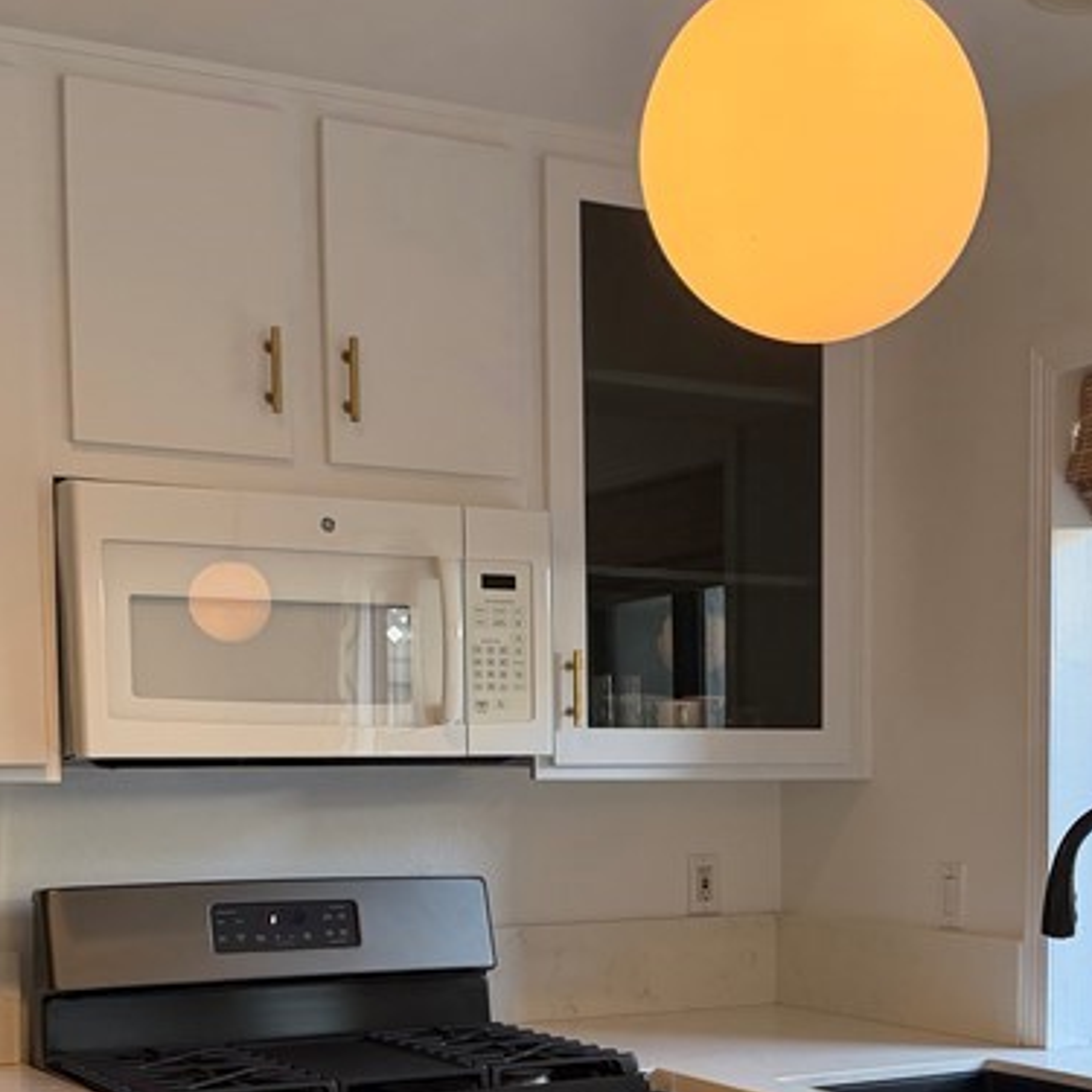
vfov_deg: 28.9
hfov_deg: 29.3
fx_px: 2070
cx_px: 737
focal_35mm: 58
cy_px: 882
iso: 200
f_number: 1.78
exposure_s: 1/155
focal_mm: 6.76
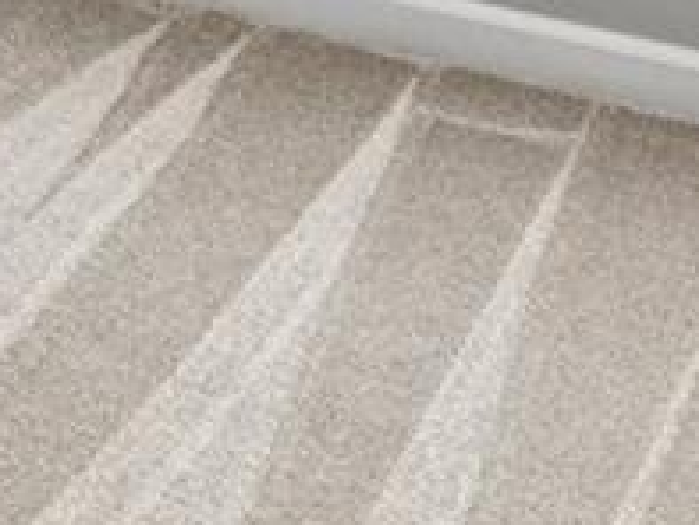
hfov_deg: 15.6
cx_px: -326
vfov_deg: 10.1
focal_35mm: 117
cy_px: -951
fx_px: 2364
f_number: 8
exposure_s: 1/80
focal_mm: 15
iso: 400
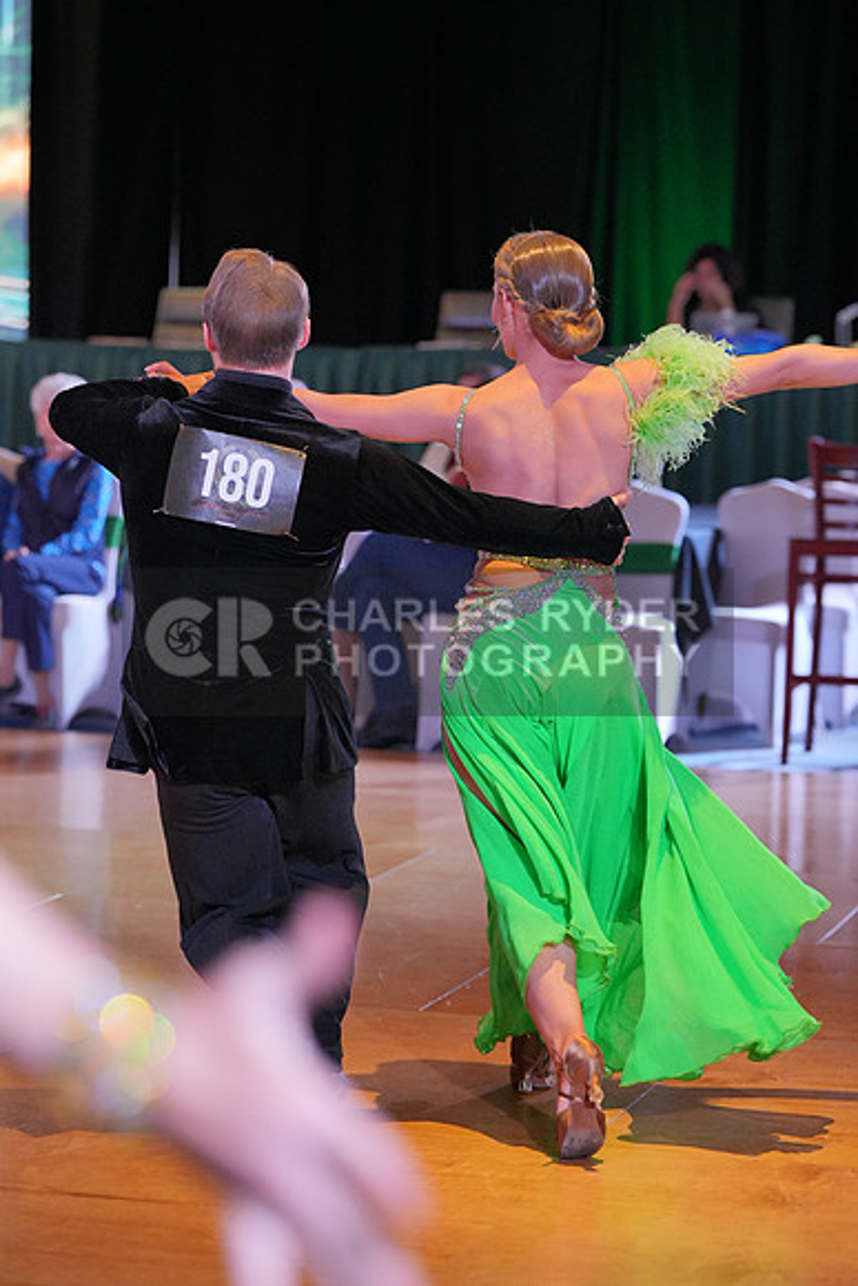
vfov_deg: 19.6
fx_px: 3715
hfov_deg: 13.2
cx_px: 429
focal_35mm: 104
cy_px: 643
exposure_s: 1/500
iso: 4000
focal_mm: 104
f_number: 3.5
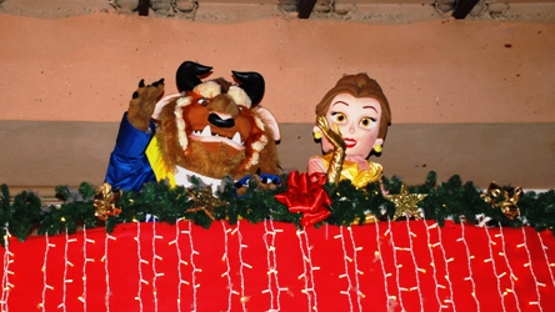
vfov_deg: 14.2
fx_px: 1251
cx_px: 248
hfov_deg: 25.0
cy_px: 207
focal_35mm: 85
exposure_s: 1/60
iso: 560
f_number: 4.8
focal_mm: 48
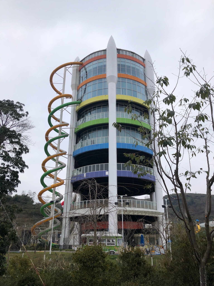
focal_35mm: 28
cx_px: 107
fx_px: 231
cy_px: 143
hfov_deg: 49.7
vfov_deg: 63.4
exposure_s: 1/1412
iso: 20
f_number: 1.8
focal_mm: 3.99
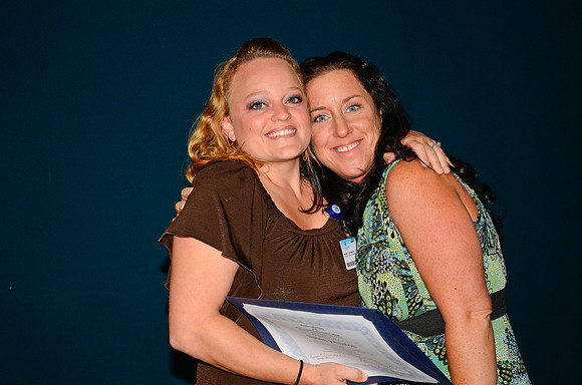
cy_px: 192
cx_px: 291
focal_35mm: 60
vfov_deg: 22.5
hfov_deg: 33.5
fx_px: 968
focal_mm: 40
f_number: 5
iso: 400
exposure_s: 1/50
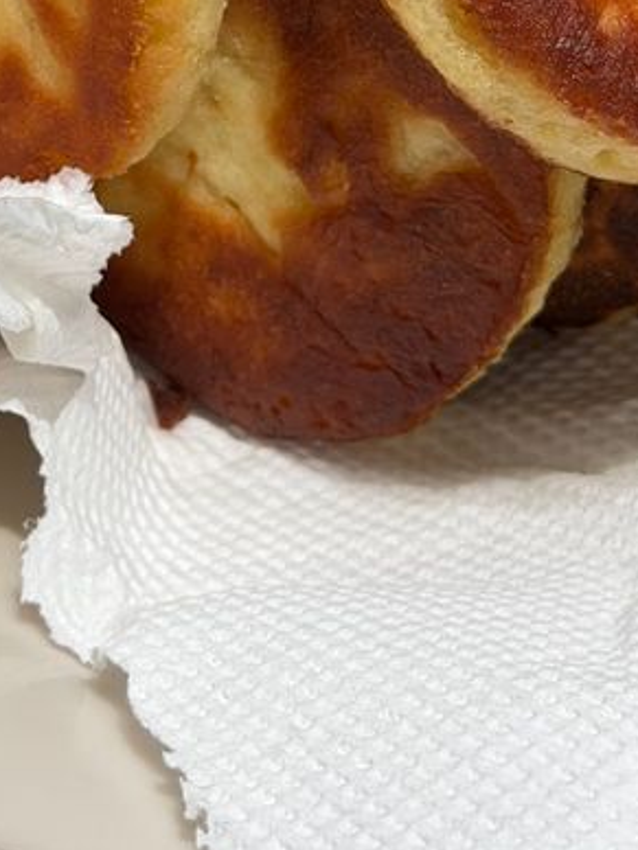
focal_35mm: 132
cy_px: -130
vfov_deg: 14.5
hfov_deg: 11.2
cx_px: 303
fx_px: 3244
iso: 64
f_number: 1.78
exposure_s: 1/2342
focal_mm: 6.76
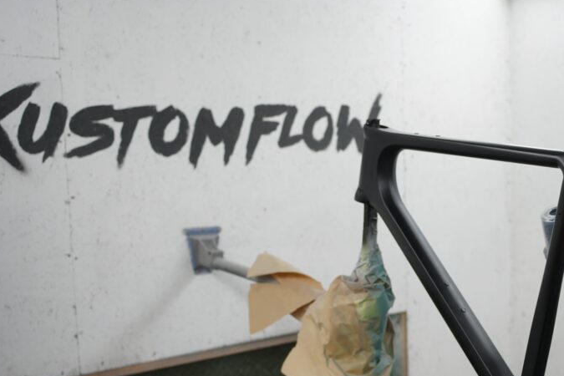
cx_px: 417
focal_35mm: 47
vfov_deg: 28.6
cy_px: 226
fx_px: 736
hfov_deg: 40.8
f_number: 2.8
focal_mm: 31
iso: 125
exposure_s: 1/80
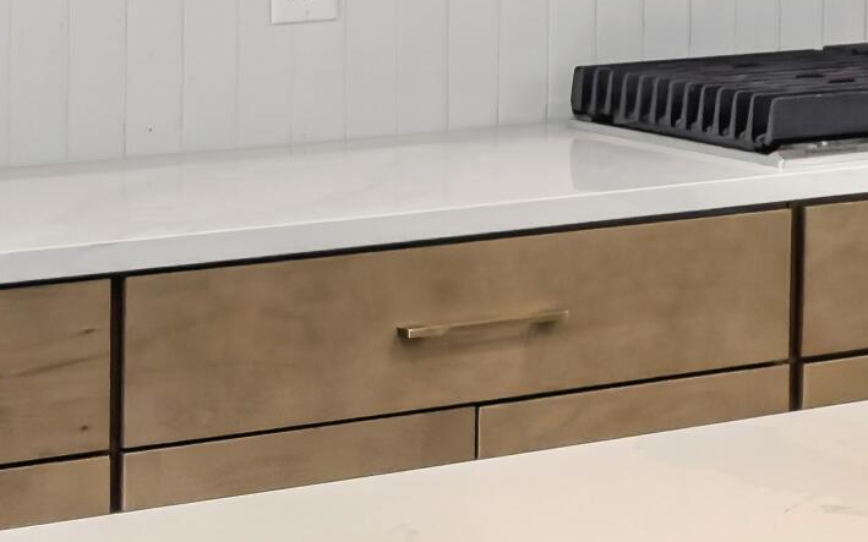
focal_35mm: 148
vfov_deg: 8.7
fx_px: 3501
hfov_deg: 12.8
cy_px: -242
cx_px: 1592
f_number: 1.8
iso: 100
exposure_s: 1/120
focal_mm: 6.76
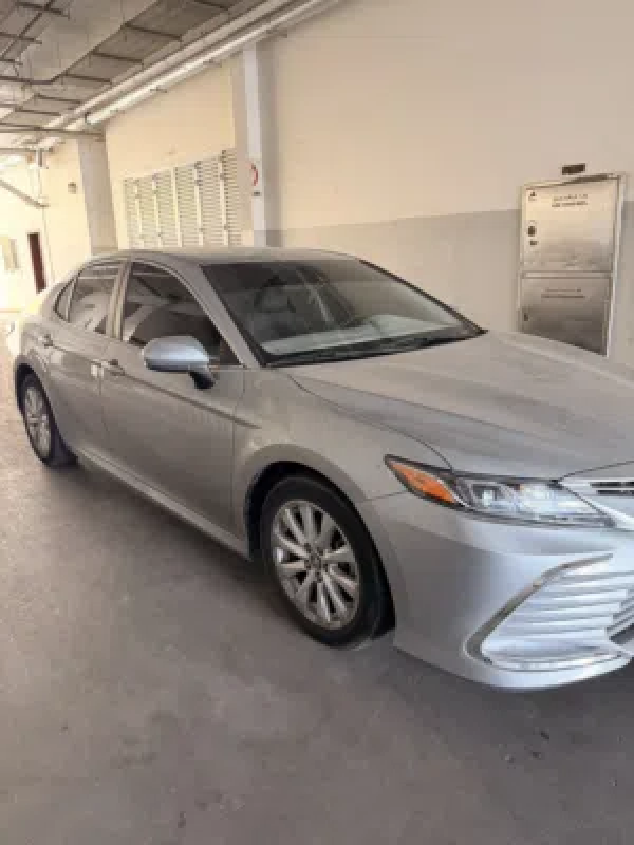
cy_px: 422
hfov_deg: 56.8
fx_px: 586
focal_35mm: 24
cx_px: 317
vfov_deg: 71.6
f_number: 1.78
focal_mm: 6.76
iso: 400
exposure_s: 1/60
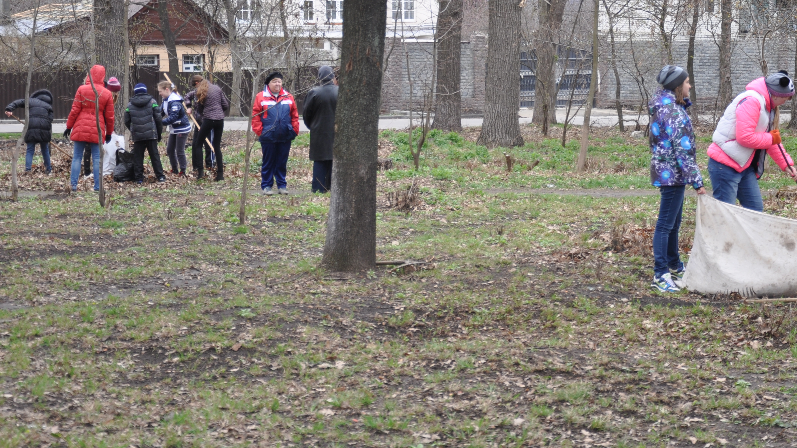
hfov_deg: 20.5
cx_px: 521
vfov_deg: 11.6
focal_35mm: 104
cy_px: 114
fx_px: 2193
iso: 220
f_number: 5.6
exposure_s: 1/125
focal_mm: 45
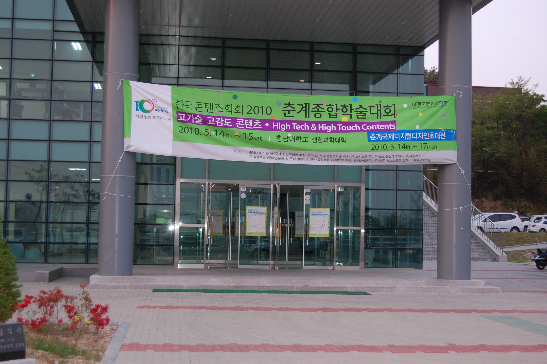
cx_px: 274
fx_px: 865
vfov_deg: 23.7
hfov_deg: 35.1
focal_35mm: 57
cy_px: 182
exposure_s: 1/60
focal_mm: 38
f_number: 4.8
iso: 450
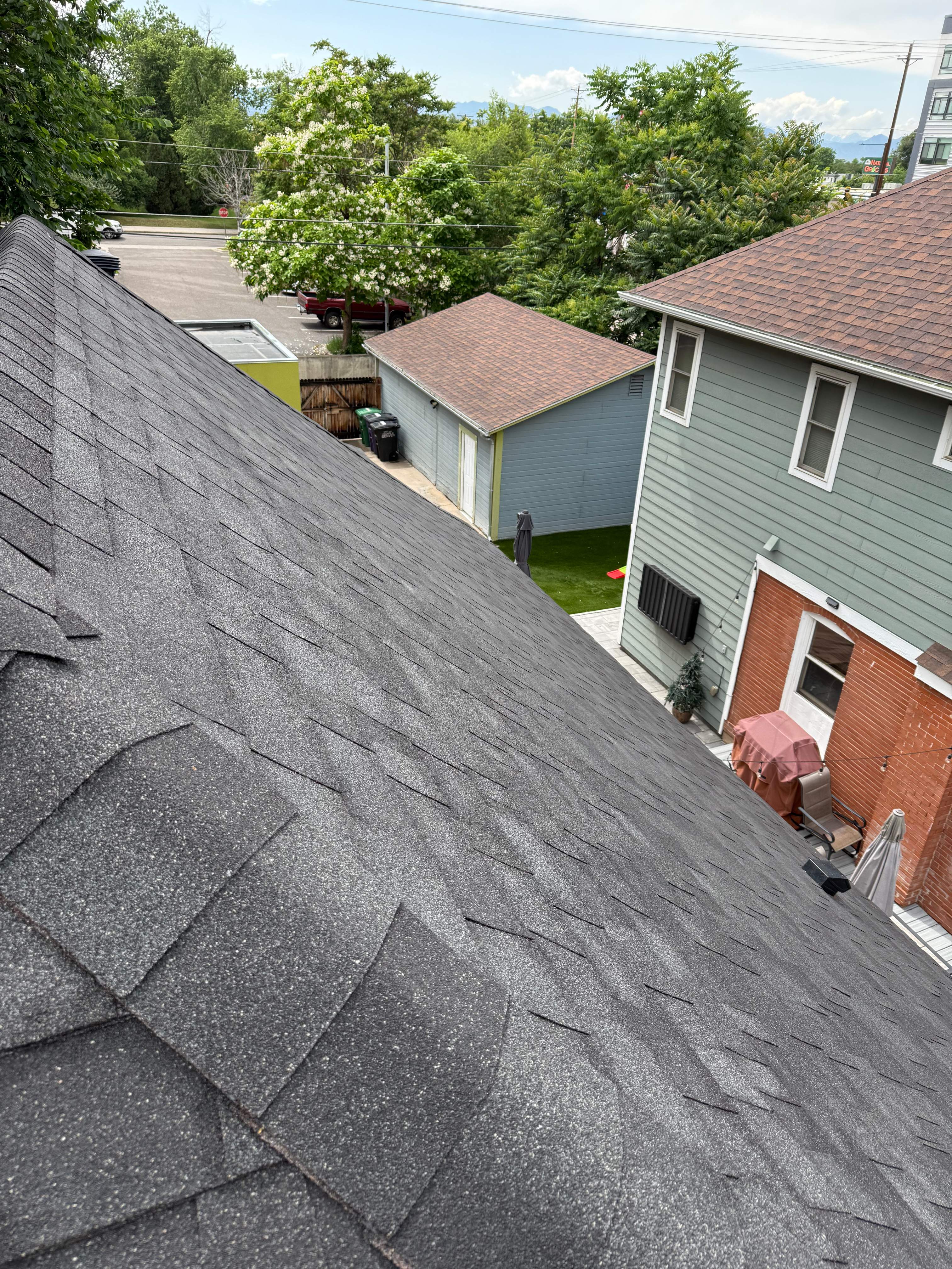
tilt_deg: -28.4
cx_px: 476
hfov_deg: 56.8
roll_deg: -2.8
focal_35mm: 24
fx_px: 880
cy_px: 634
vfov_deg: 71.6
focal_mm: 6.76
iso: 100
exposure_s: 1/1653
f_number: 1.78
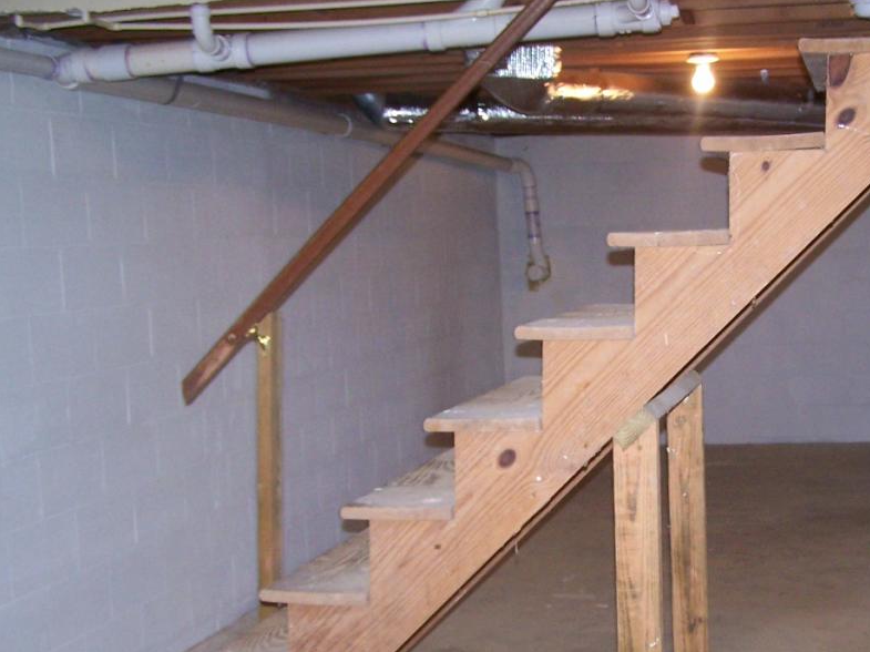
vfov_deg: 23.5
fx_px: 1558
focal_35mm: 62
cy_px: 424
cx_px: 636
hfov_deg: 30.8
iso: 160
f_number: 2.8
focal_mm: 6.3
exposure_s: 1/60
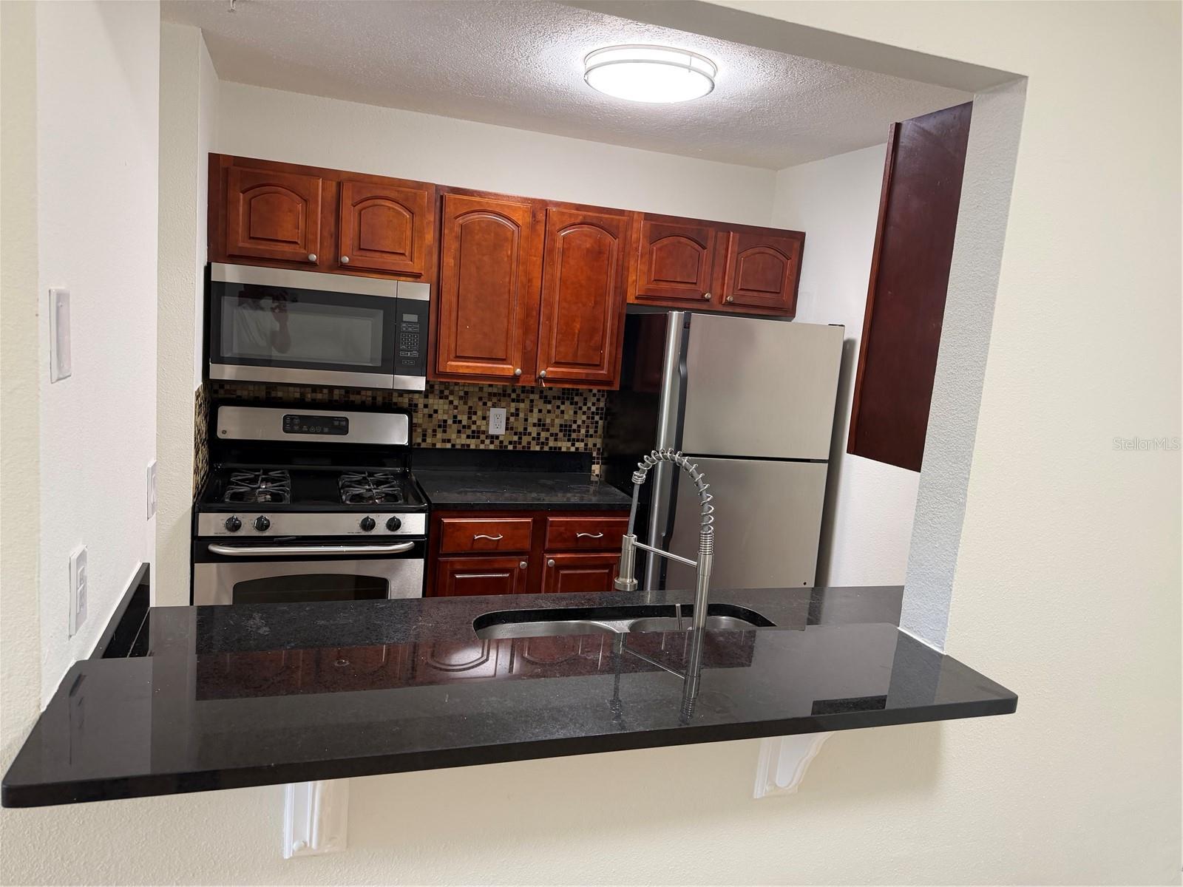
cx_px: 592
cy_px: 444
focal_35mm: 24
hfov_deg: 71.6
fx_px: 820
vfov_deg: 56.8
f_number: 1.78
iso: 200
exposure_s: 1/60
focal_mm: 6.76
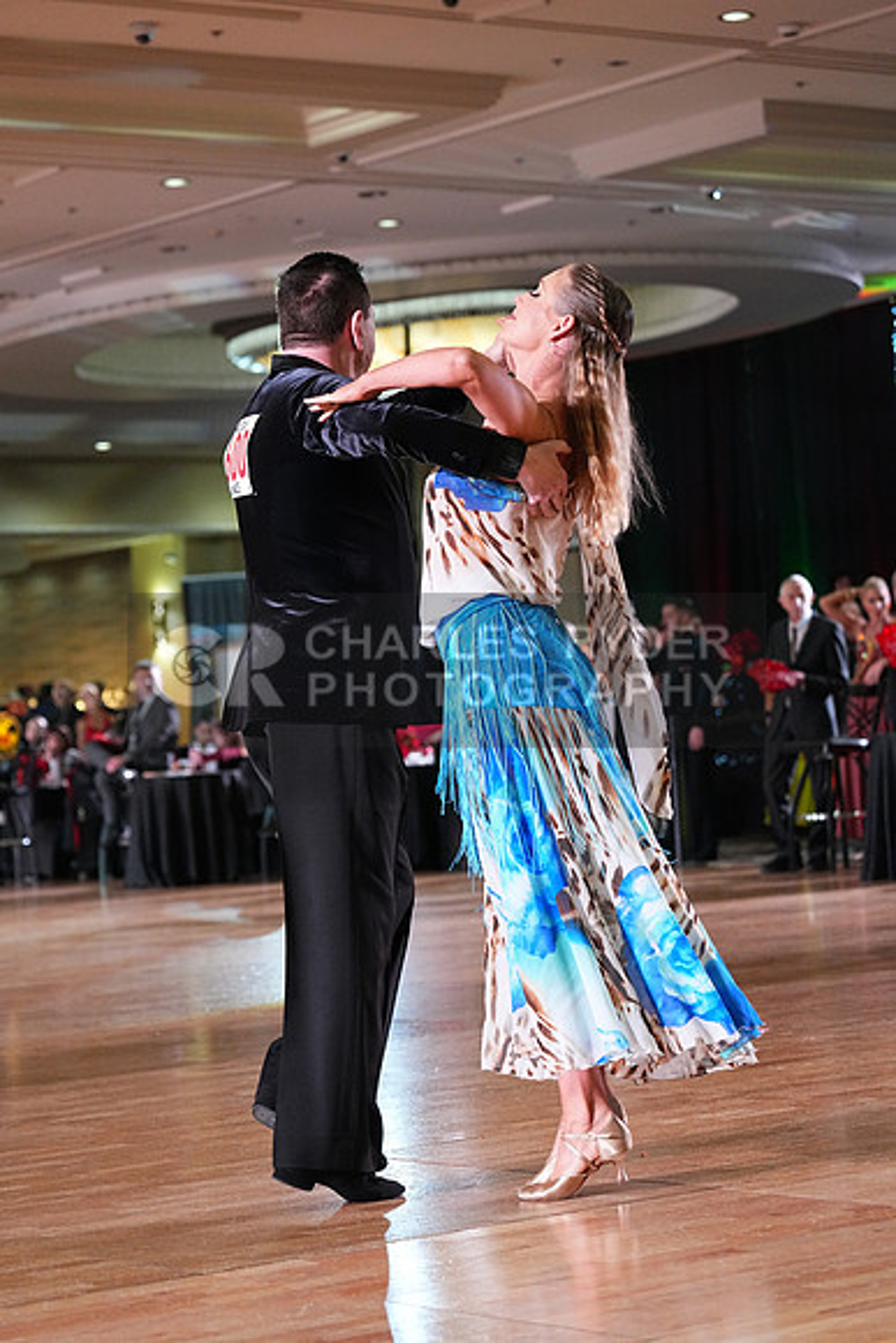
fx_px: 3320
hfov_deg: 15.4
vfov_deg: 22.9
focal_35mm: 89
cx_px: 448
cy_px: 672
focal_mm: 89
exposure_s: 1/400
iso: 6400
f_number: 4.5
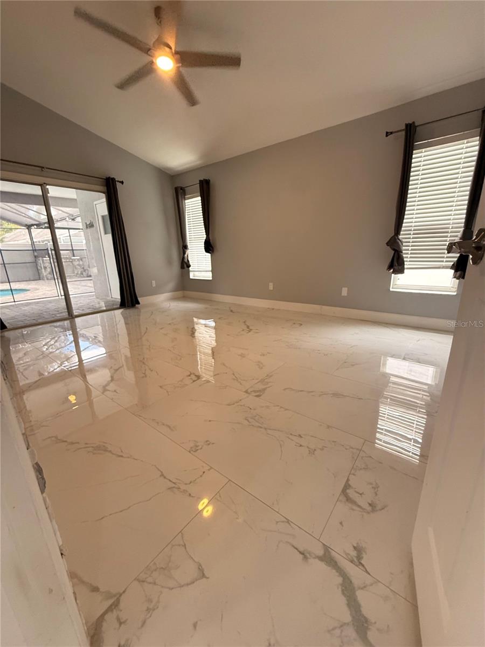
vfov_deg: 102.1
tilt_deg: -15.0
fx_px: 262
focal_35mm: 14
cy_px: 324
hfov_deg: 85.7
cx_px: 242
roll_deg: +2.1
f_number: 2.2
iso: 250
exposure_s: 1/120
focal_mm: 2.22
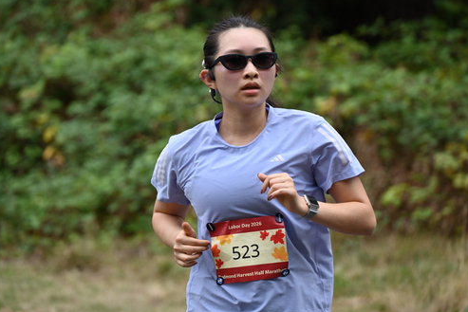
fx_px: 2900
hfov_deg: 9.2
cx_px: 217
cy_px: 147
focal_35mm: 223
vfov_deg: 6.2
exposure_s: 1/400
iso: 400
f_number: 6.3
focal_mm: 200
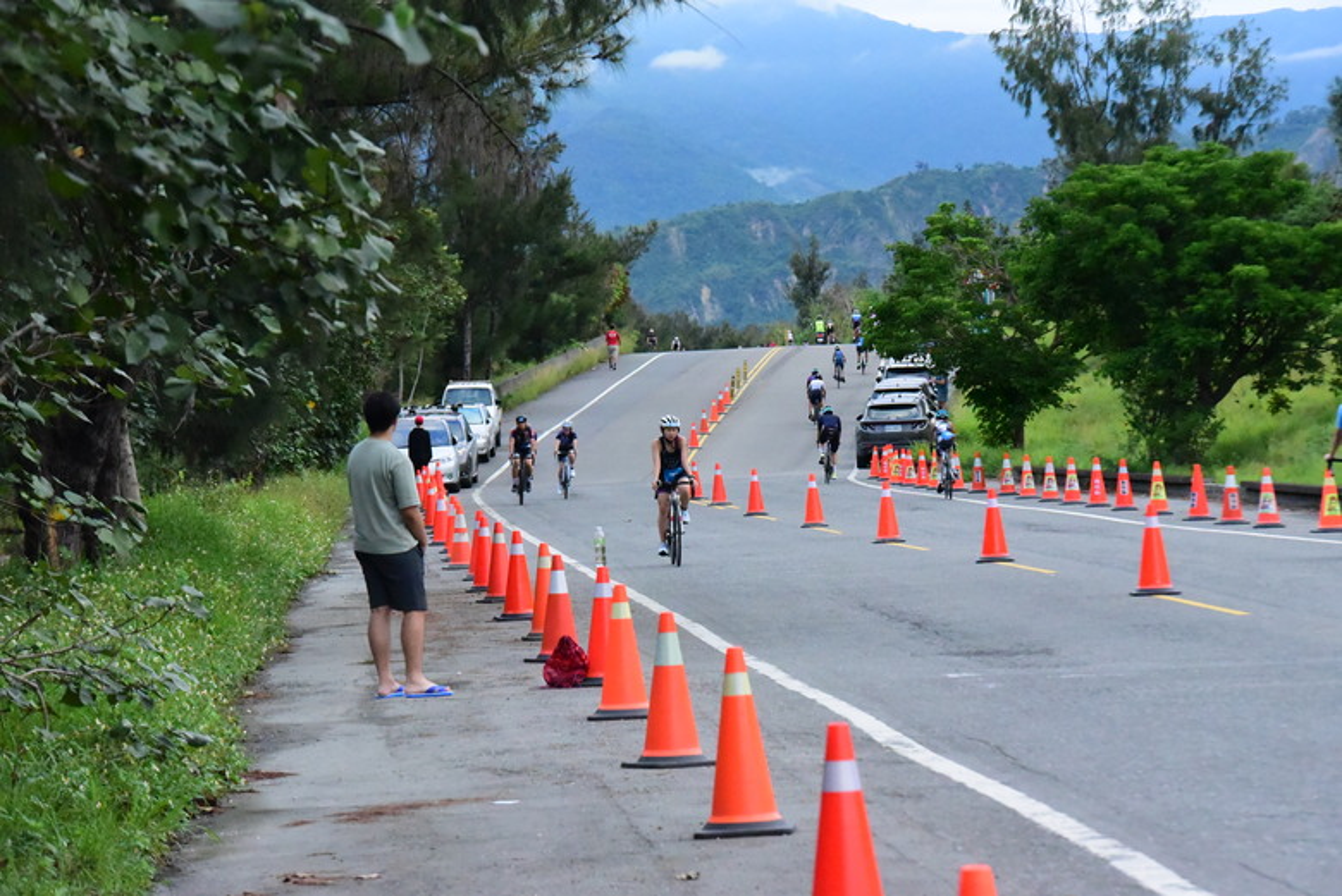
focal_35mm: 145
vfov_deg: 9.5
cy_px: 448
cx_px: 671
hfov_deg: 14.1
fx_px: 5408
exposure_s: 1/4000
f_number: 9
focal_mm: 145
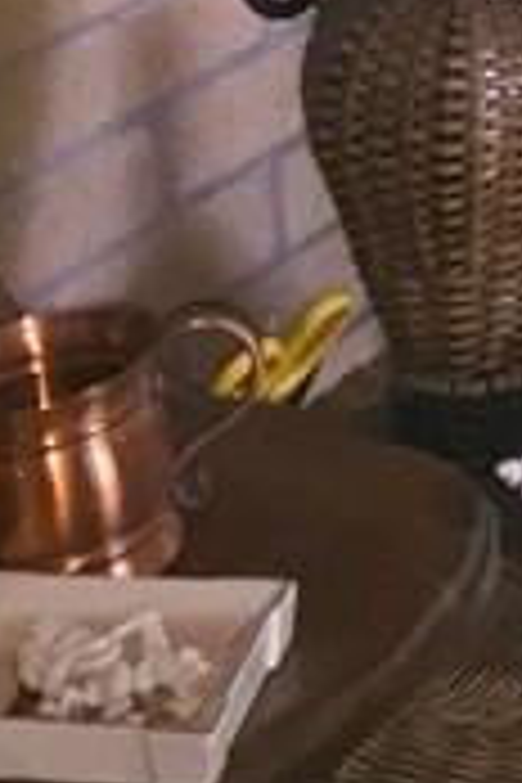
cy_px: -670
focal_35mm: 177
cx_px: 1494
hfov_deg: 7.0
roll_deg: -0.3
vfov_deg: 10.8
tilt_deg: -10.4
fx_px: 3849
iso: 64
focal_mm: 4.15
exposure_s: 1/30
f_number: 2.2
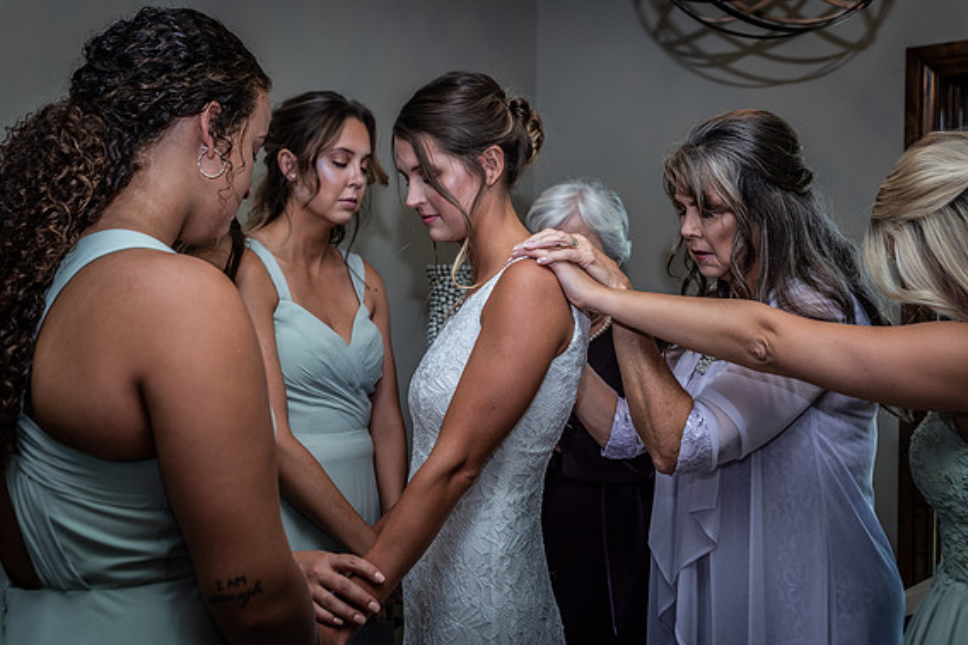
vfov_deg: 31.2
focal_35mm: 43
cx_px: 480
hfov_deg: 45.4
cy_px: 327
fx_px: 1156
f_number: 4.5
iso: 250
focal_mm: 42
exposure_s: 1/160
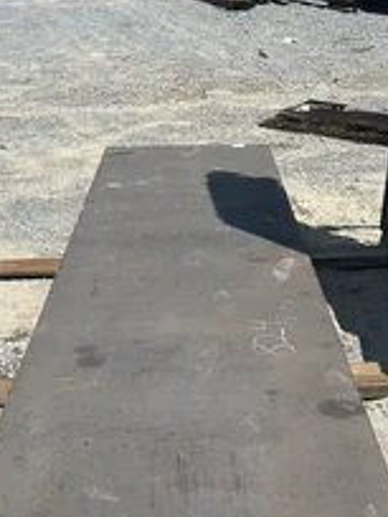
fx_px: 762
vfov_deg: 36.2
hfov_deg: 28.6
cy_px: 413
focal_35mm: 51
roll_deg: +3.0
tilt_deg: -28.9
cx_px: 190
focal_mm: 5.7
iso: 50
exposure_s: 1/3460
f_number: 1.5
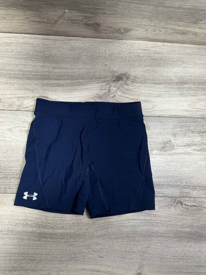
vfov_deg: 61.7
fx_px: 230
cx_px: 103
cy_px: 138
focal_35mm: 29
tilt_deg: -83.6
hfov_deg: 48.2
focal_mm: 3
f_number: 1.8
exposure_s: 1/50
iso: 64
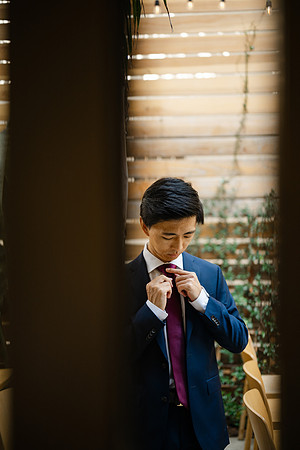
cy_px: 225
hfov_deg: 27.0
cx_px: 150
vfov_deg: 39.6
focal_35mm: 50
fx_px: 625
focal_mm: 50
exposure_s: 1/125
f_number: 1.8
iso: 64
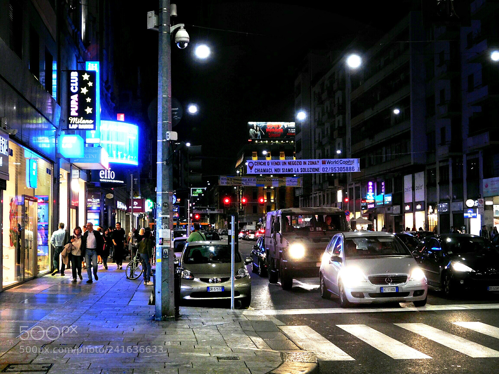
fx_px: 851
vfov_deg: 24.8
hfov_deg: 32.7
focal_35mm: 59
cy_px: 187
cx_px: 250
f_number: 4
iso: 400
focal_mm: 10.4
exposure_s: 1/30
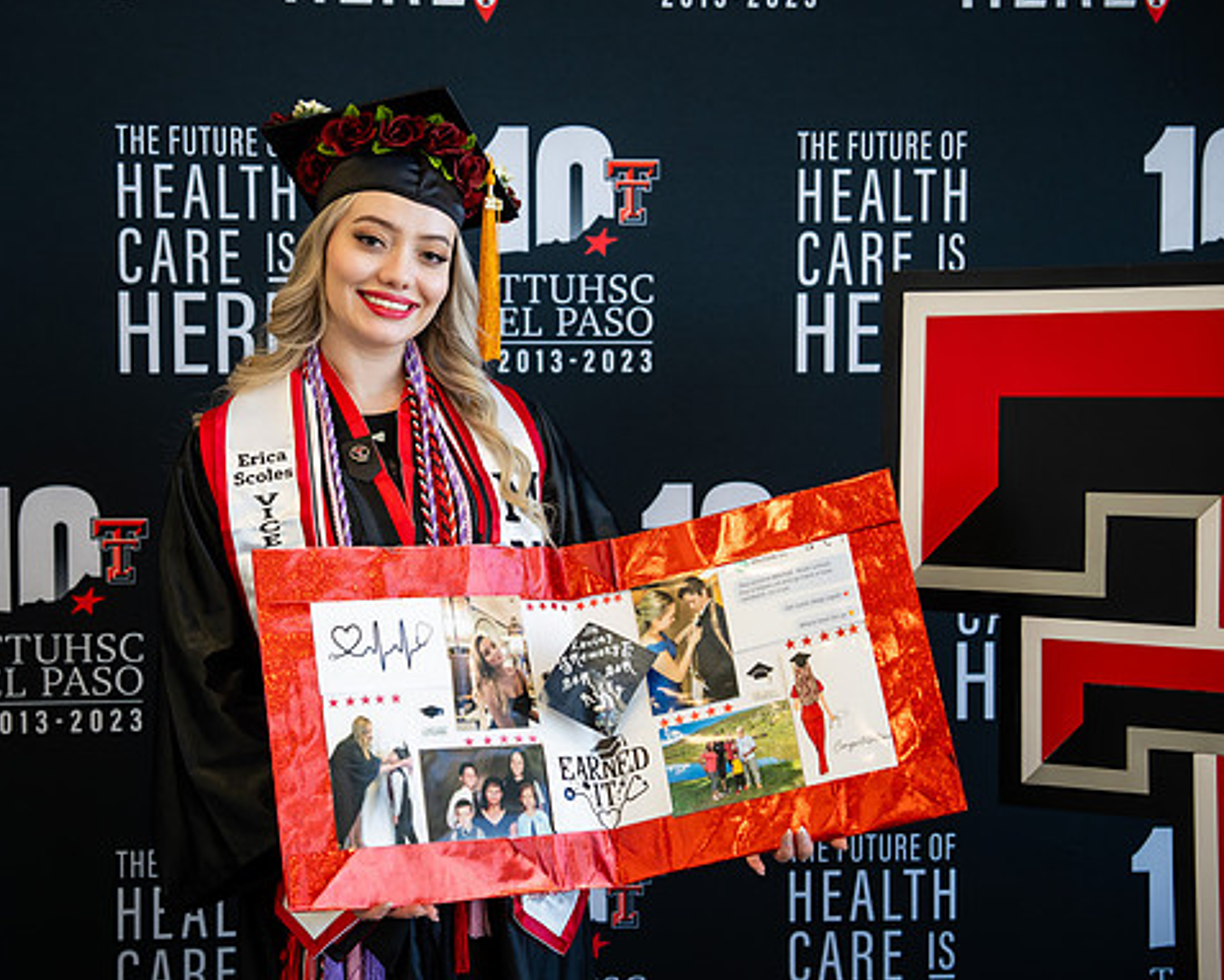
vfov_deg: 20.7
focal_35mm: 74
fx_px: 2682
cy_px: 503
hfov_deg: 25.7
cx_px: 485
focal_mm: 62
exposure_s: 1/125
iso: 320
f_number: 2.8
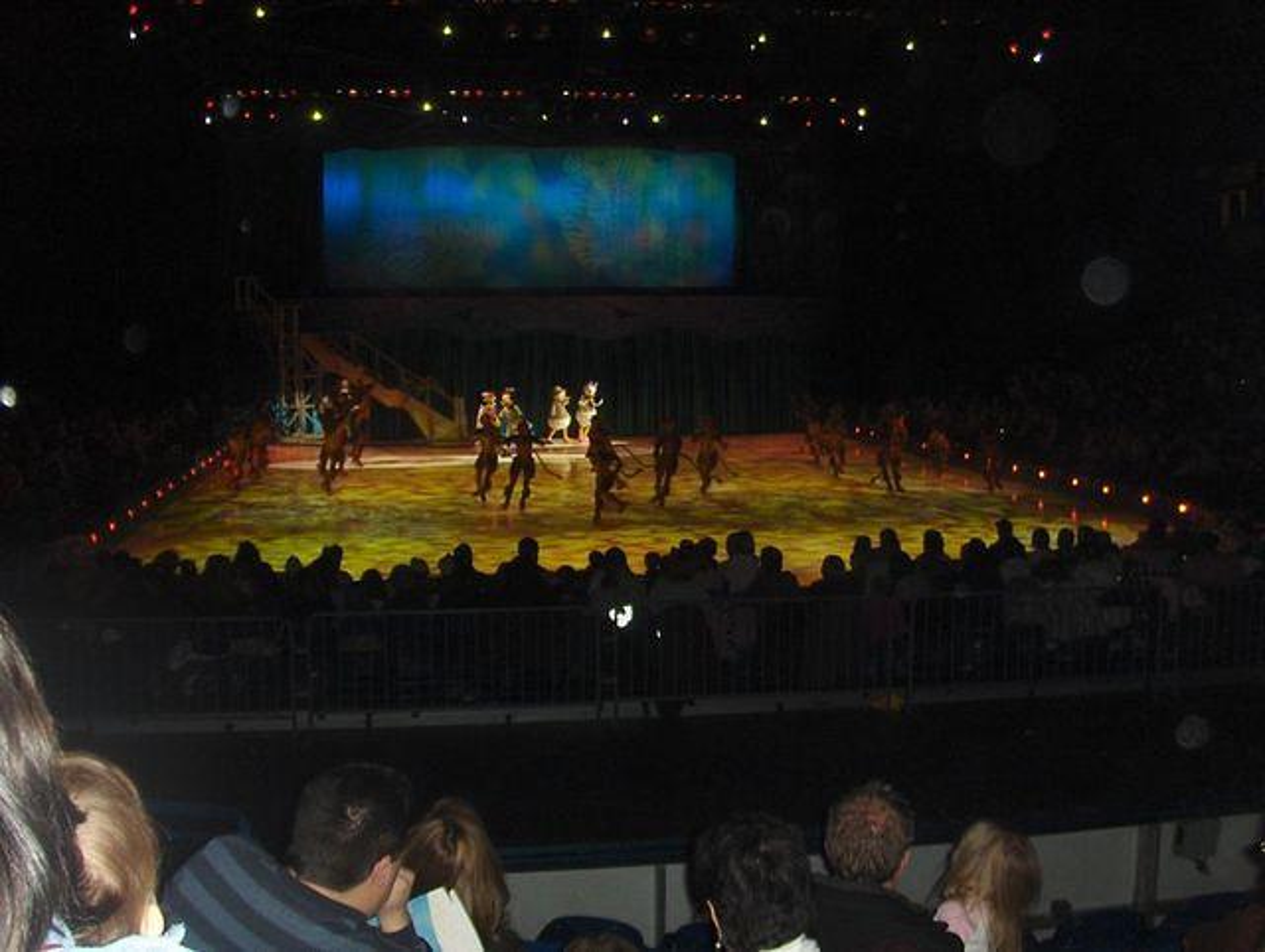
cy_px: 476
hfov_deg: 45.7
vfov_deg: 35.2
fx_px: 1501
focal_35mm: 41
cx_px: 632
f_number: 3.5
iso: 100
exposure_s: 1/60
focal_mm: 6.5
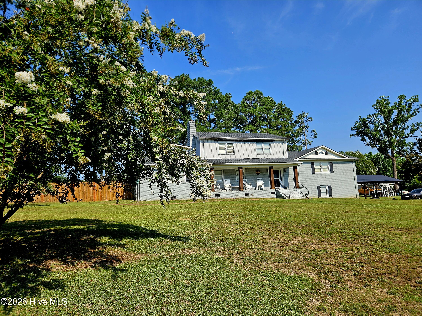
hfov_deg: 73.9
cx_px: 211
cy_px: 158
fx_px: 280
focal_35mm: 23
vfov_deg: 58.9
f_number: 1.8
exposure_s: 1/2500
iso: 25
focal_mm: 5.4
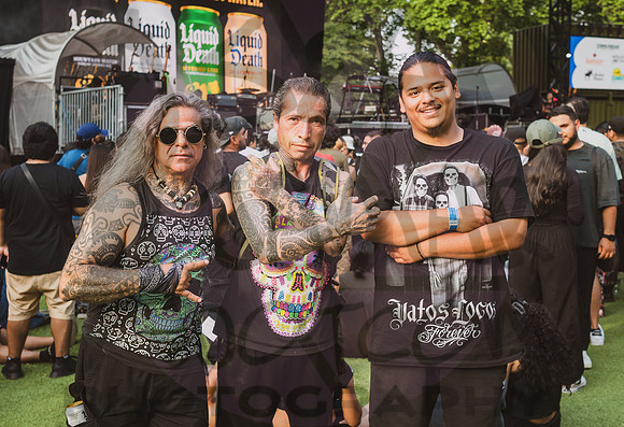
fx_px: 763
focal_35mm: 44
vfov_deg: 31.3
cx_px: 302
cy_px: 202
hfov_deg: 44.5
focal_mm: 35
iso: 400
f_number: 4.5
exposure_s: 1/400
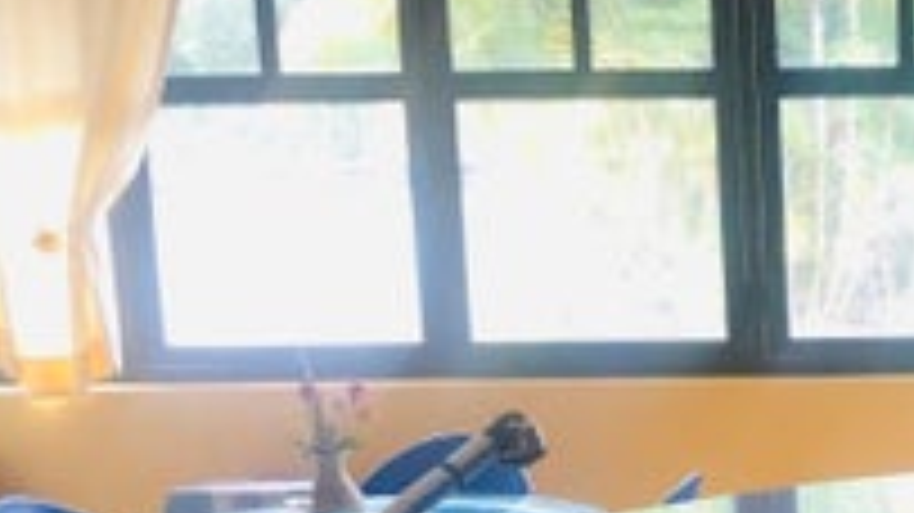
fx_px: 2326
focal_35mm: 96
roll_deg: +1.1
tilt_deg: -14.0
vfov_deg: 12.1
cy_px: 720
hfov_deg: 21.0
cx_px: 1040
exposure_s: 1/30
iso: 32
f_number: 1.8
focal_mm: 3.99
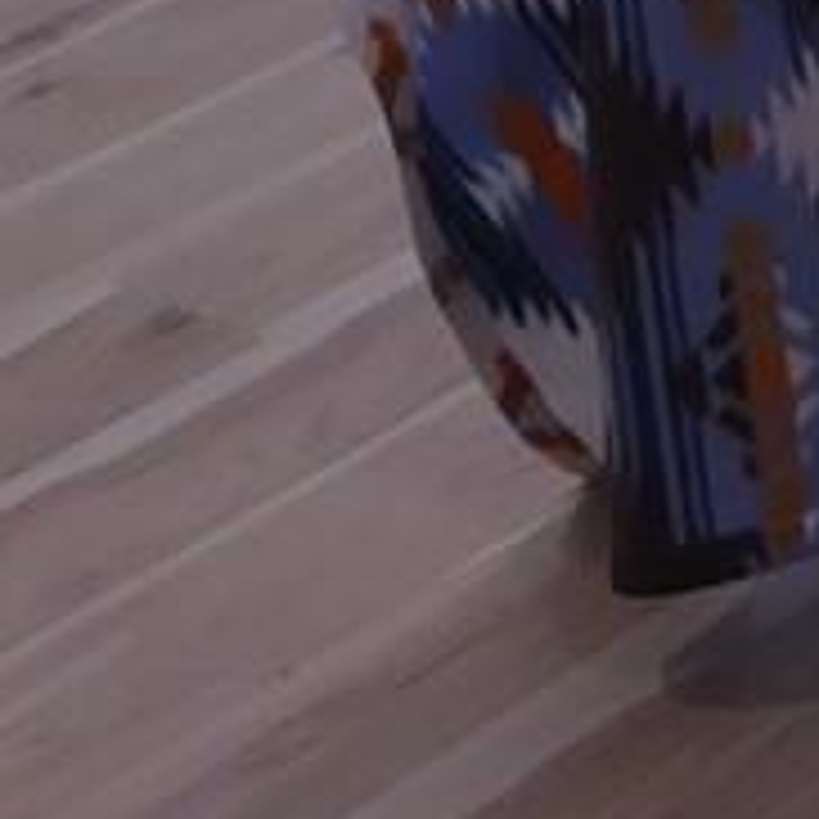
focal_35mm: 186
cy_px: -536
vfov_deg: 9.1
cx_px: 1764
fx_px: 4979
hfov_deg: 8.8
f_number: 3.3
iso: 200
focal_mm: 4.3
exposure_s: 1/60
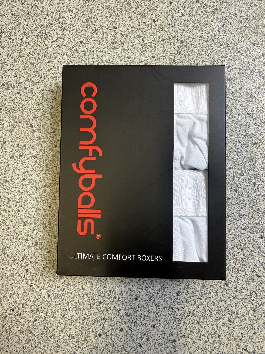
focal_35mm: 24
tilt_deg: -87.3
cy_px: 177
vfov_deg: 71.6
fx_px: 245
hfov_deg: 56.8
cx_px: 132
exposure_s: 1/100
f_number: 2.2
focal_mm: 2.22
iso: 100
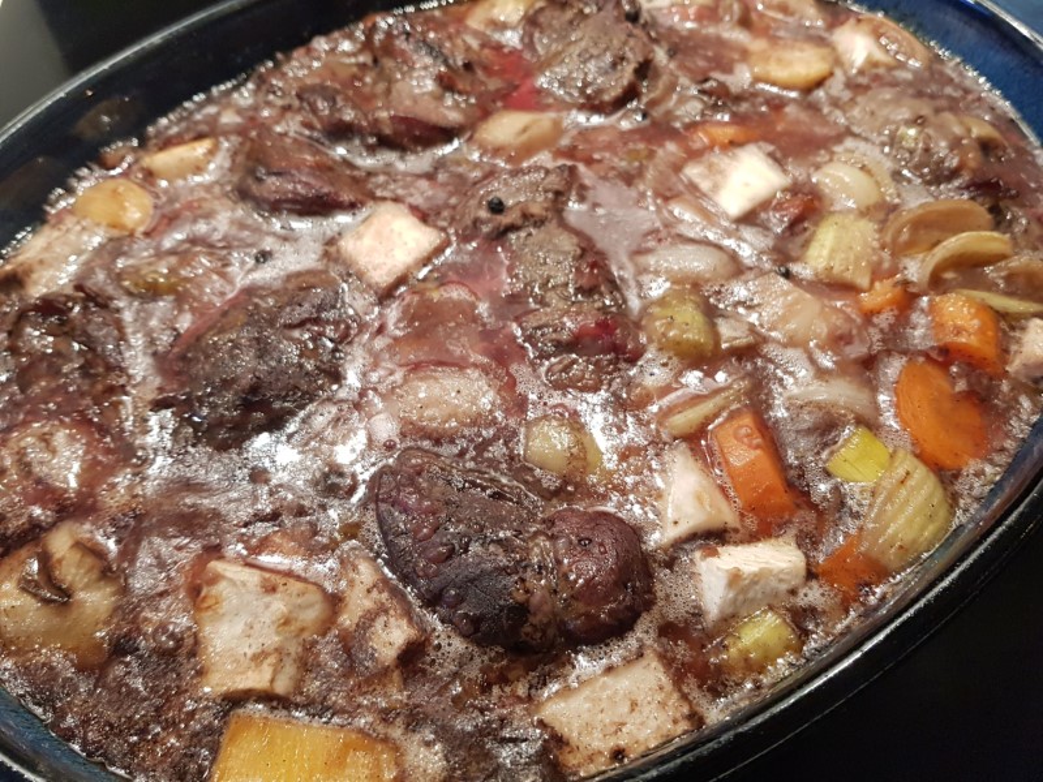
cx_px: 522
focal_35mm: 26
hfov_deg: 67.3
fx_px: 783
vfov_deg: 53.1
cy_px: 391
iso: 200
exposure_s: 1/33
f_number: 1.7
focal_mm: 4.2
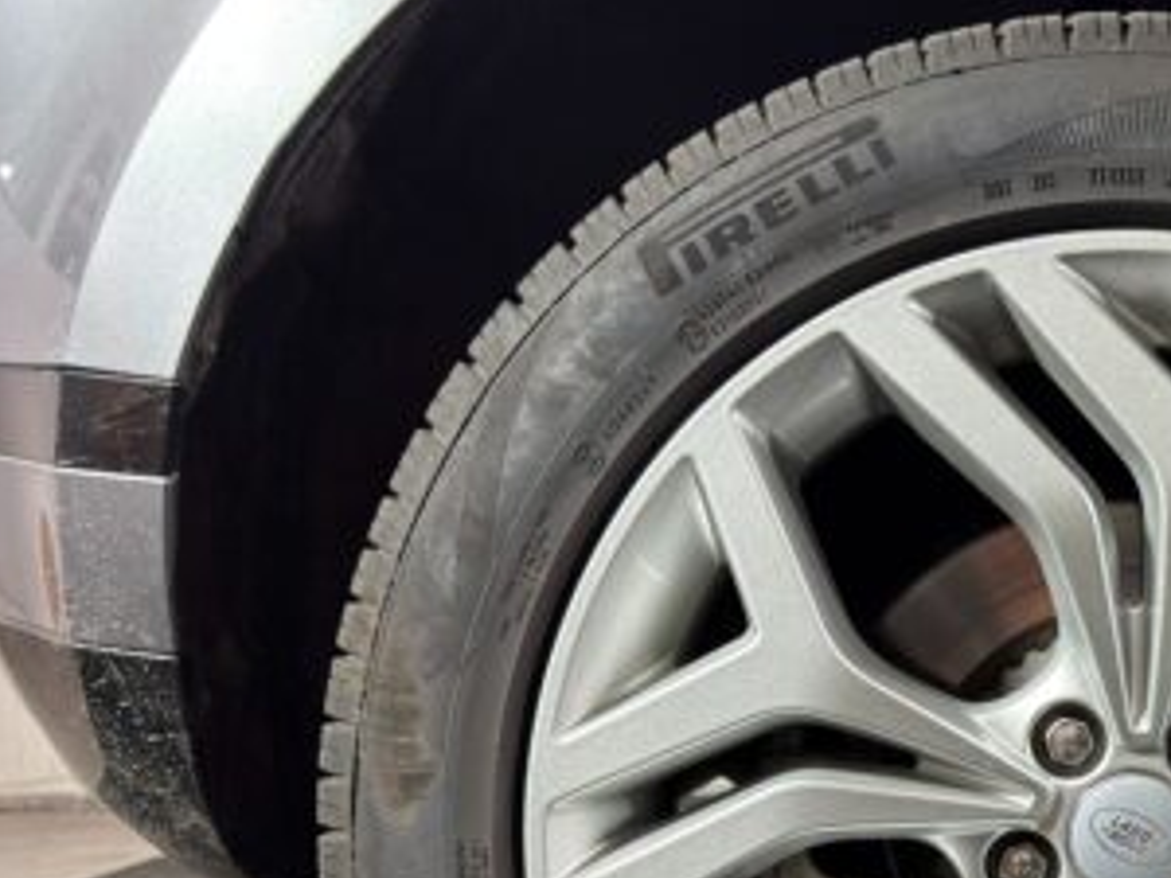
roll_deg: +0.7
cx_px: 1171
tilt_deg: -7.1
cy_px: 806
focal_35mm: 64
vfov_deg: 22.3
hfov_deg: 28.4
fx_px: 2165
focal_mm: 6.76
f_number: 1.78
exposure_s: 1/33
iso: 320
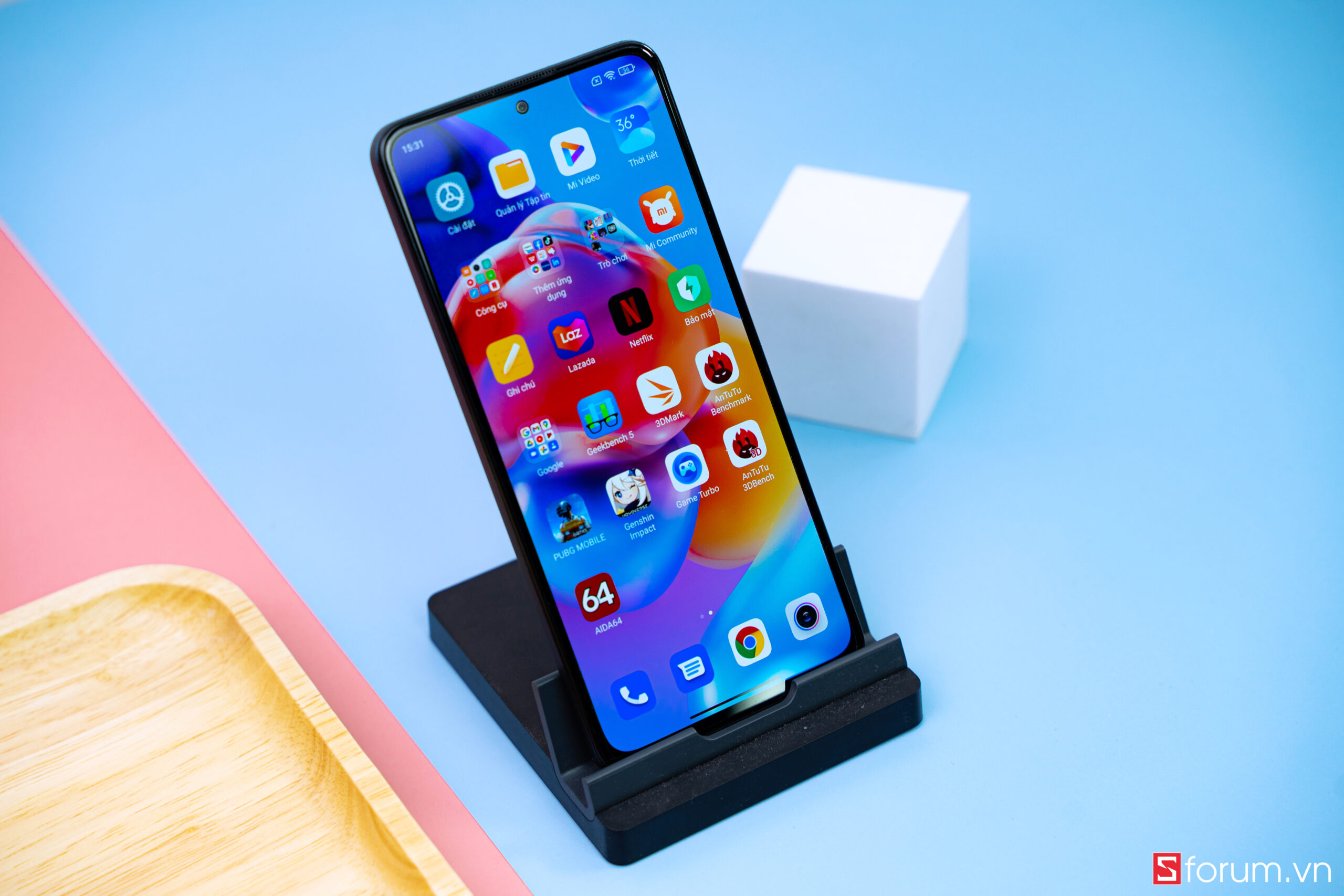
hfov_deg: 27.0
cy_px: 448
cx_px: 672
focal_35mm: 75
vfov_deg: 18.2
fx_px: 2800
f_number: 5
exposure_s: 1/100
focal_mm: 75
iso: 160
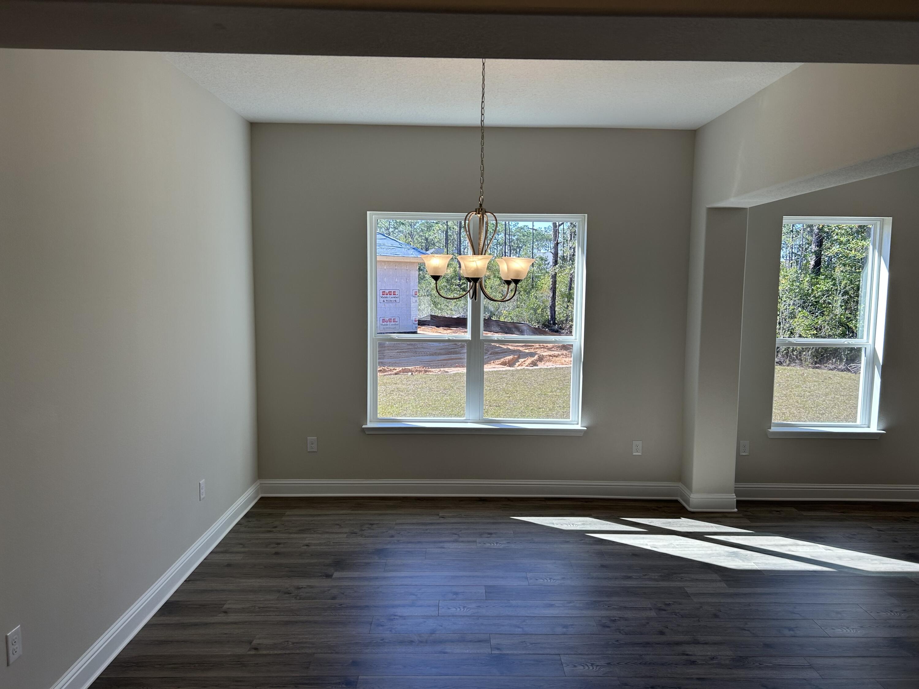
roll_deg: -0.6
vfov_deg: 53.1
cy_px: 344
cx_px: 460
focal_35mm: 26
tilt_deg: -5.3
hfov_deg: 67.3
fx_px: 690
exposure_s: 1/408
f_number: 1.5
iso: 50
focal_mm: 5.7
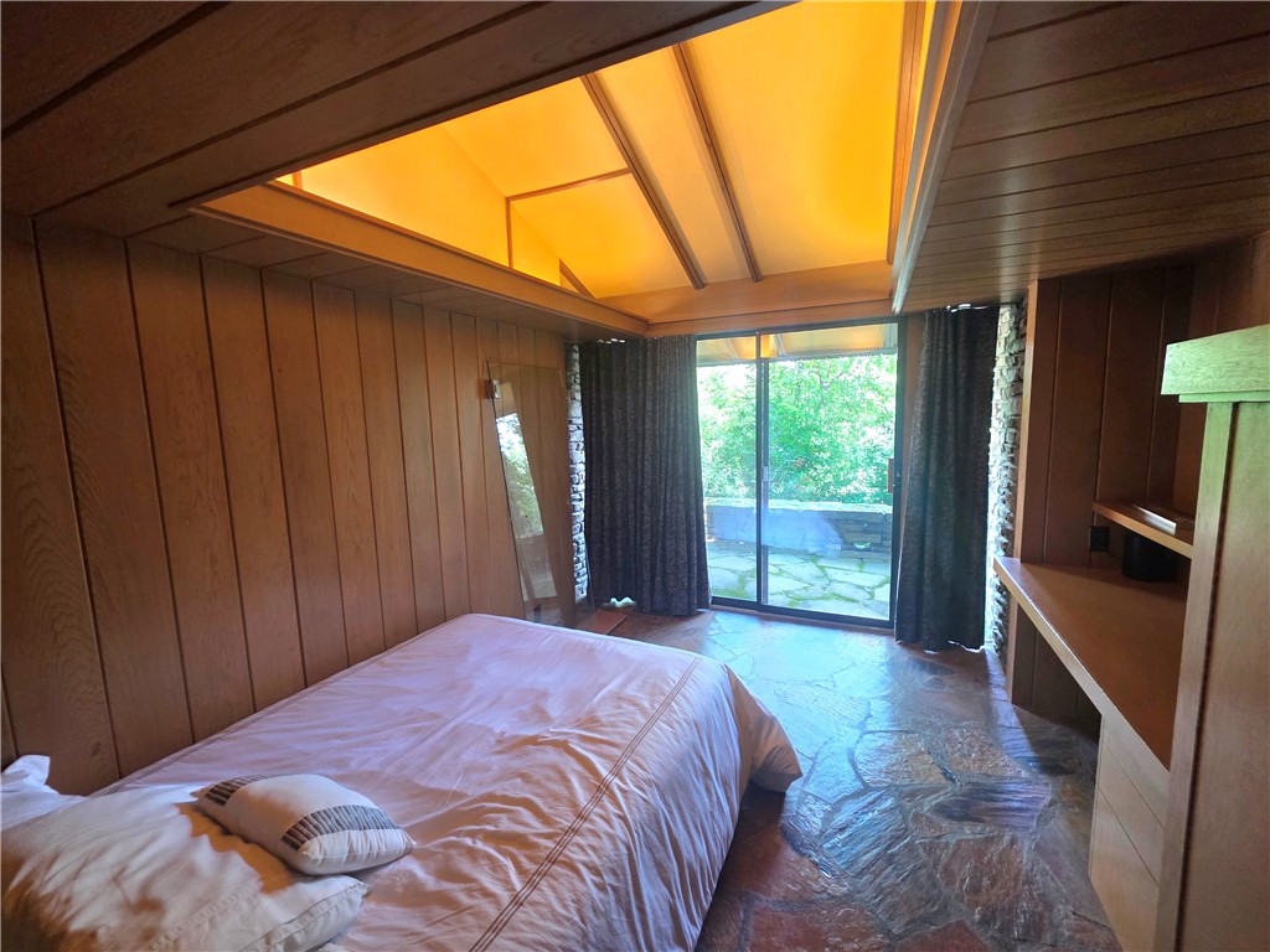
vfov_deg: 89.9
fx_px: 477
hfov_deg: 106.2
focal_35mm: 13
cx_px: 635
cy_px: 476
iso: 250
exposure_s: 1/60.2
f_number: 1.9
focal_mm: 2.2
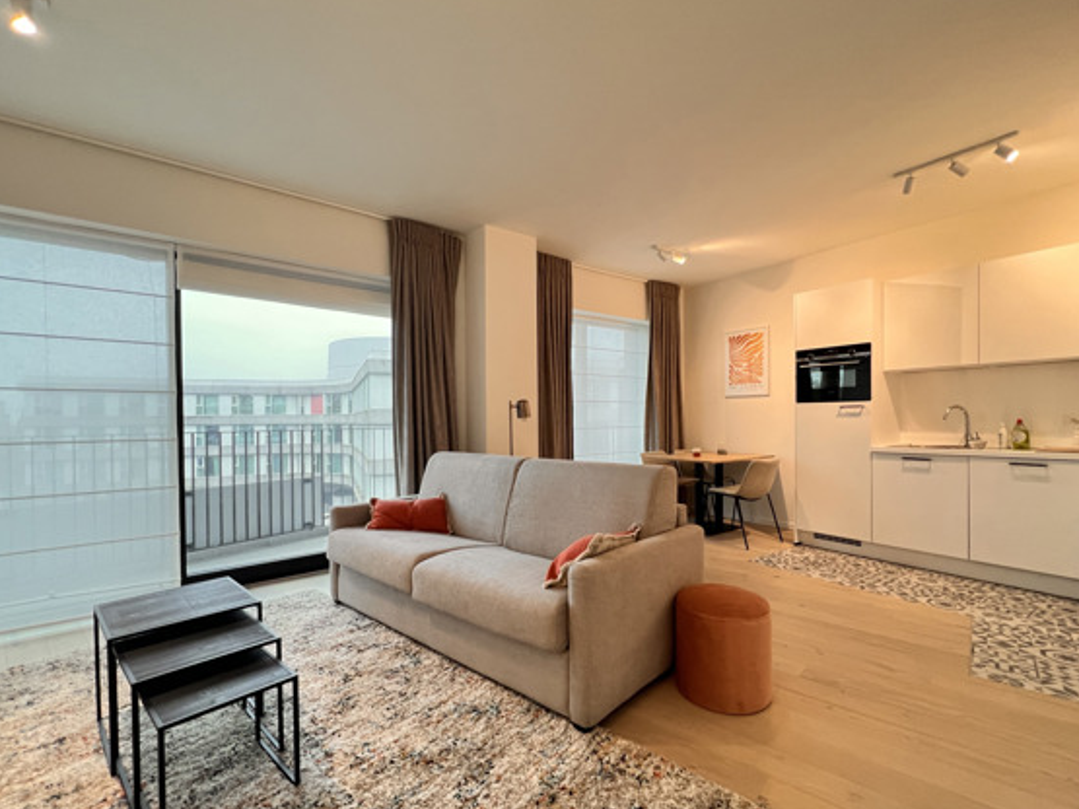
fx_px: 467
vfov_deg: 81.7
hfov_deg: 98.2
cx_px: 539
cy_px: 422
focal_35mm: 15
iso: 200
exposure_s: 1/50
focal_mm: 1.57
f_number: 1.8
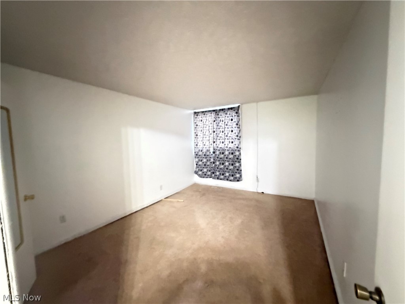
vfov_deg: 85.7
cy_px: 152
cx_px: 202
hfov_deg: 102.1
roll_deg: +2.3
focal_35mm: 14
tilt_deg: -4.0
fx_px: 164
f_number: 2.2
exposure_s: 1/30
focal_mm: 2.22
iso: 2000
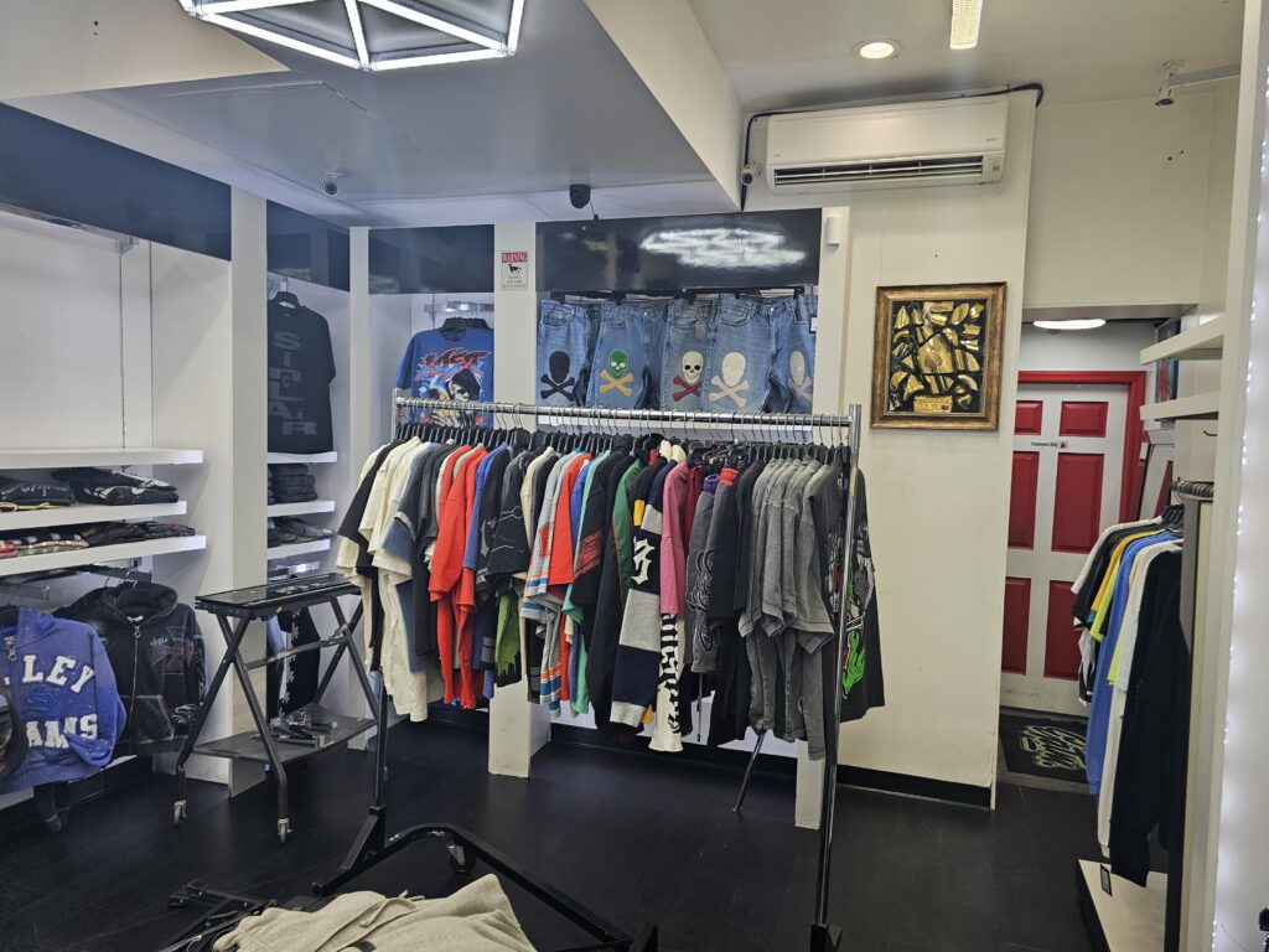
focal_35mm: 23
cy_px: 476
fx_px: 843
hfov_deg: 73.9
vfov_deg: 58.9
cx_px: 634
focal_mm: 6.3
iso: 50
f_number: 1.7
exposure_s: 1/120
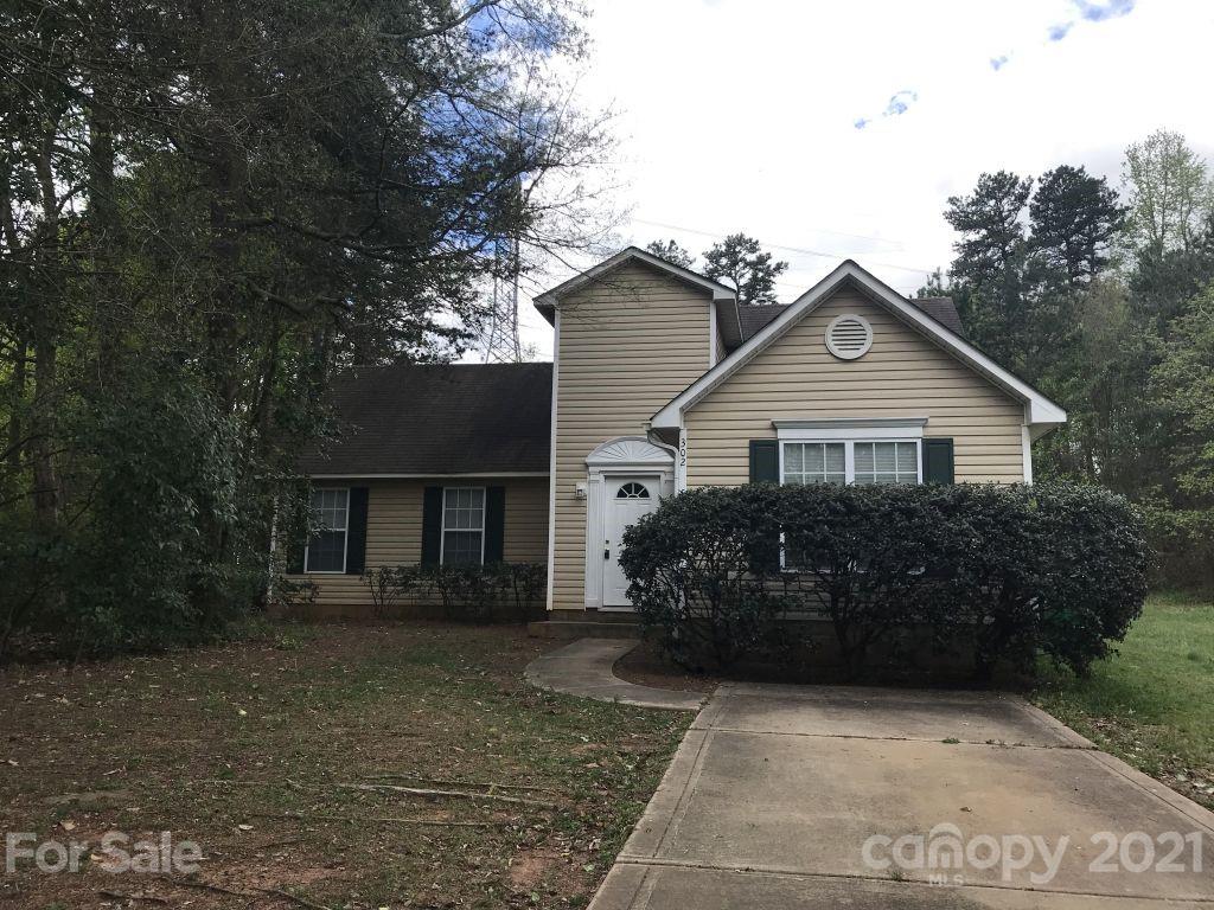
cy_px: 455
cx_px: 607
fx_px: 982
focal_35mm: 28
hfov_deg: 63.4
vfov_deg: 49.7
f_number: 1.8
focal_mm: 3.99
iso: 20
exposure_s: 1/1429
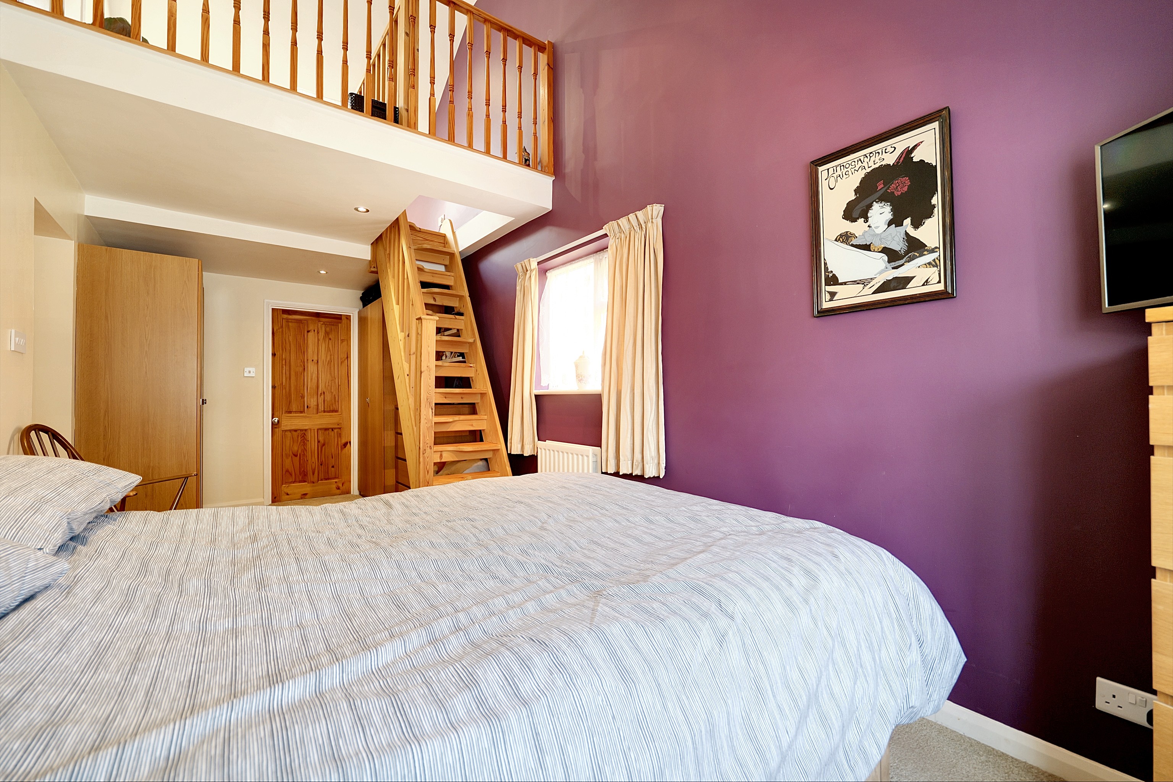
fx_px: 456
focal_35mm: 14
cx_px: 586
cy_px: 391
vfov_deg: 81.2
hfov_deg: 104.3
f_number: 4
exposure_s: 1/60
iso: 125
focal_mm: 14
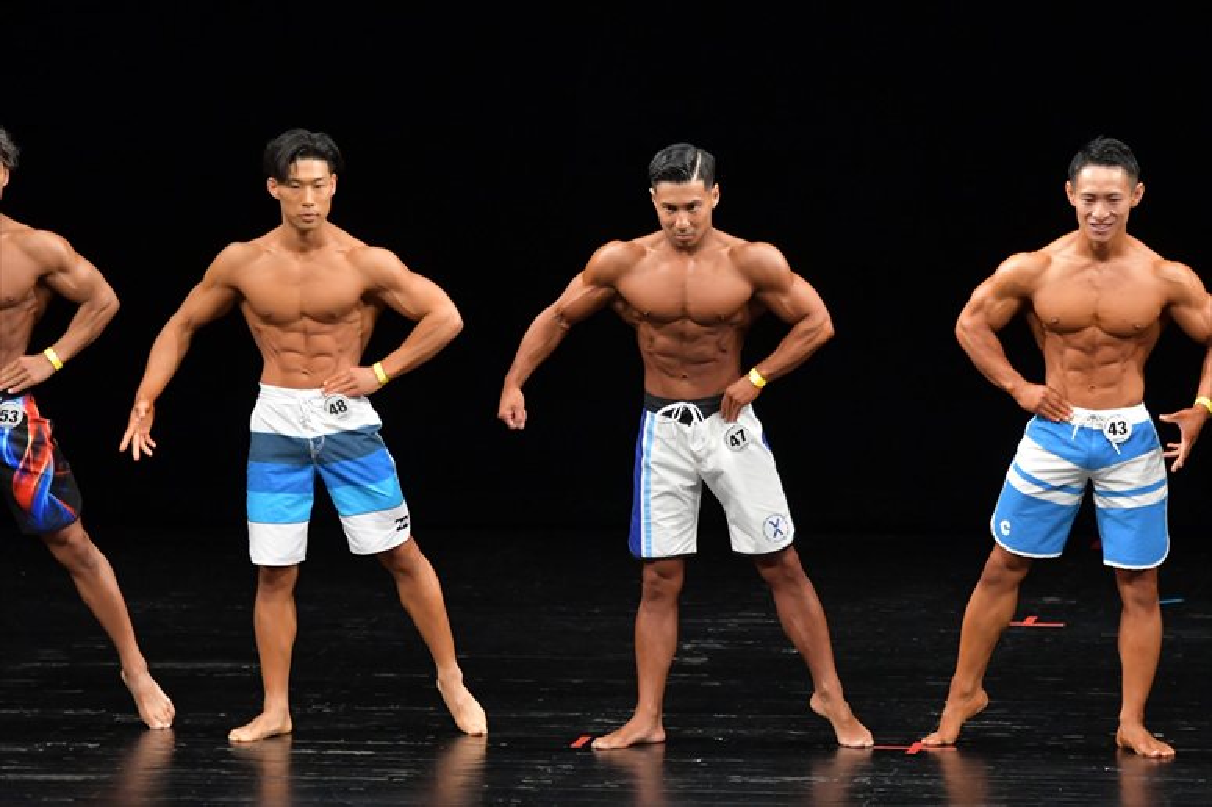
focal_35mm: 270
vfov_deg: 5.1
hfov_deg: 7.6
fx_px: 9086
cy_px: 404
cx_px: 606
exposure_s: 1/400
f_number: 5.6
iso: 3200
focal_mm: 180
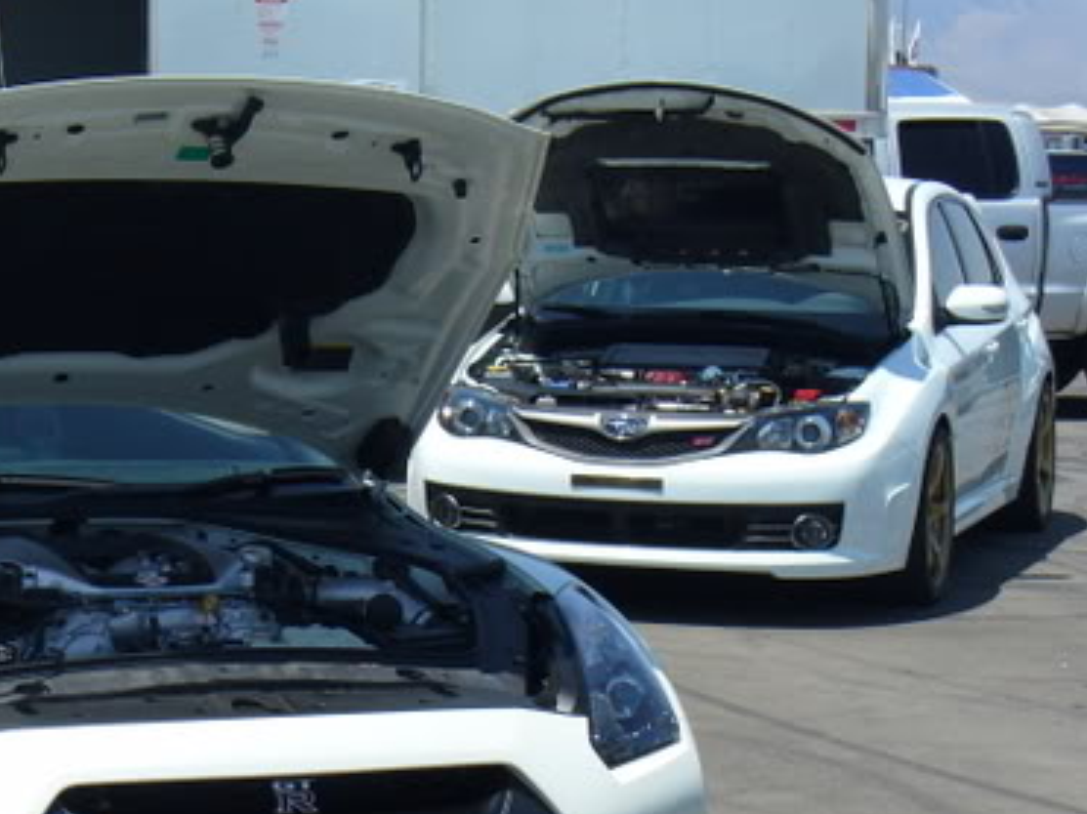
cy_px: 507
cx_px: 208
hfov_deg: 16.4
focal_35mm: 119
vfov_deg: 12.4
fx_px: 3736
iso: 80
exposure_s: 1/320
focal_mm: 11.4
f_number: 6.4
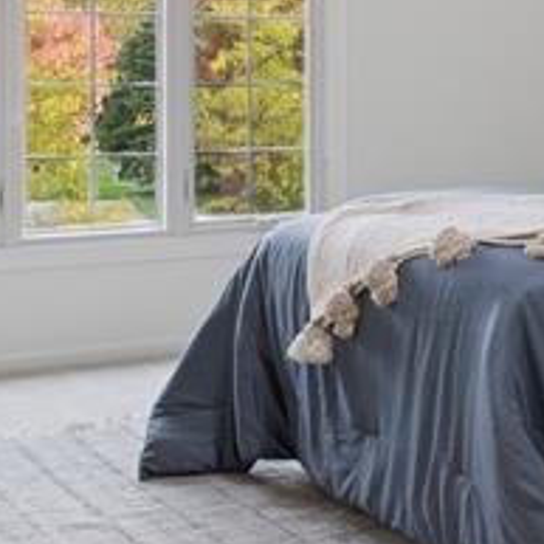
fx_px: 1440
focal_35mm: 81
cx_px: 707
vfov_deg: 21.1
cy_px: 93
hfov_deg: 19.7
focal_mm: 12
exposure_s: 1/20
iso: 400
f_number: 8
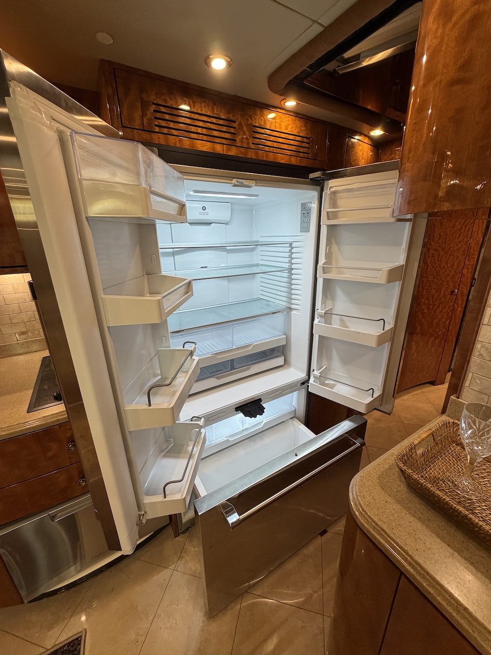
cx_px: 246
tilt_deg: -18.6
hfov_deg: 85.7
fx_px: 265
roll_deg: +0.5
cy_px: 328
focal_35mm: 14
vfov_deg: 102.1
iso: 320
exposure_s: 1/120
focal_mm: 2.22
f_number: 2.2
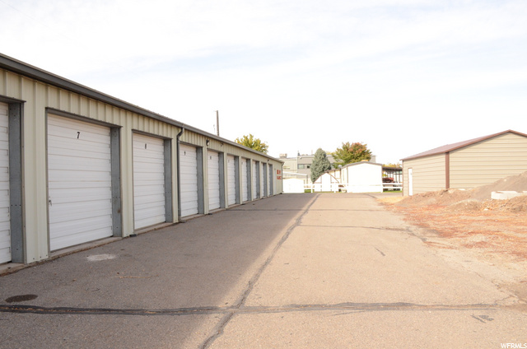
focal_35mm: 27
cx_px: 264
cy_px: 174
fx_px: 394
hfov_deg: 67.5
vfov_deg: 47.7
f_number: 8
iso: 1600
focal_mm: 18
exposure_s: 1/1250
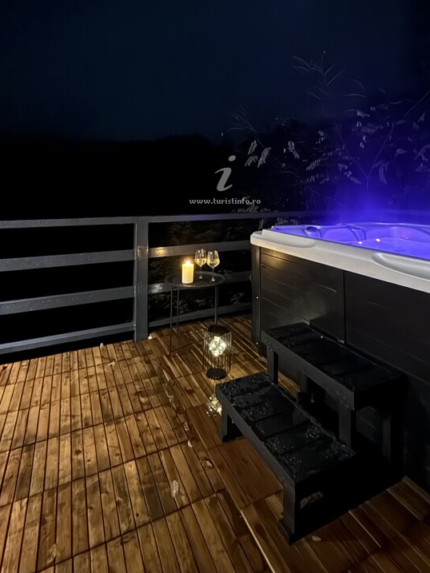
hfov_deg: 65.9
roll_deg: +0.5
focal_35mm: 20
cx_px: 226
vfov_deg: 78.4
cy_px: 180
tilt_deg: +2.6
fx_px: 331
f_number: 2.2
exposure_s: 1/4
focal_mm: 2.22
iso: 4000
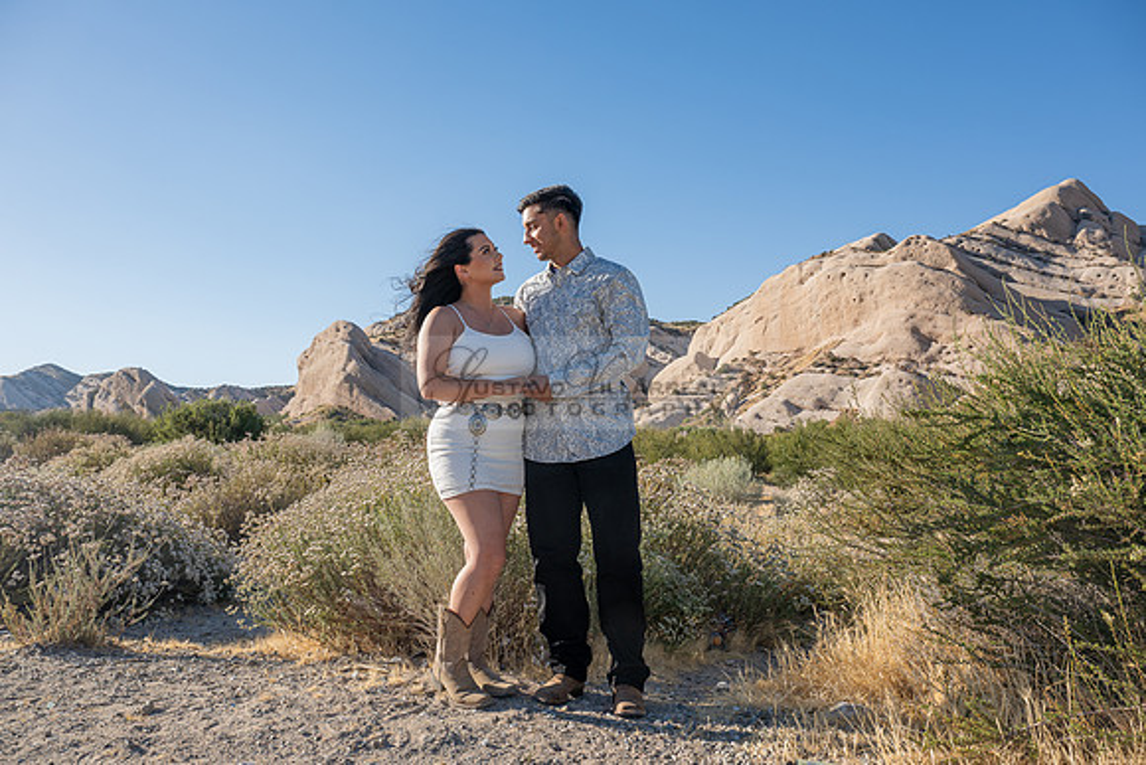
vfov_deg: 50.4
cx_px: 573
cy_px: 382
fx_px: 812
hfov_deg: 70.4
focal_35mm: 26
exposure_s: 1/200
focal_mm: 25.5
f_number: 9
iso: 200
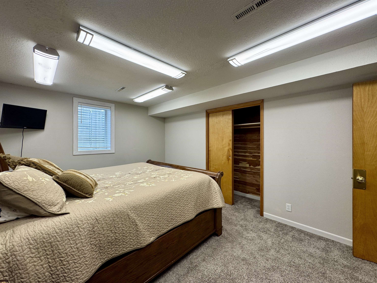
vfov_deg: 85.7
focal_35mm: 14
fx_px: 152
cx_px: 188
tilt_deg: +0.3
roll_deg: -0.4
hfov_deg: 102.1
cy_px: 142
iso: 80
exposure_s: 1/120
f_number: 2.2
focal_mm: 2.22
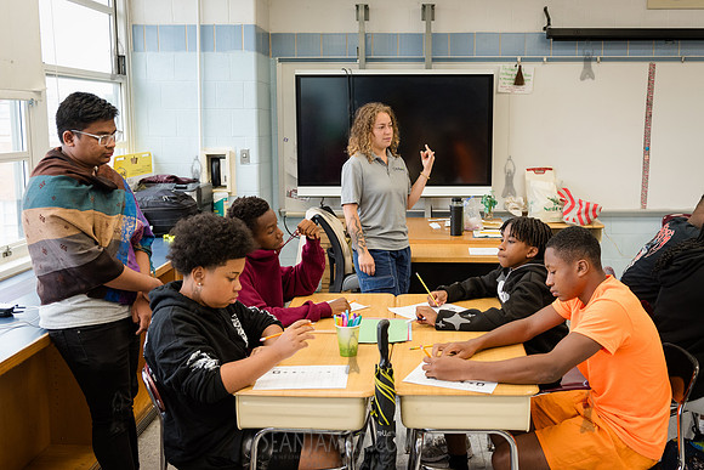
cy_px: 208
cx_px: 393
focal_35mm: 36
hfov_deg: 52.8
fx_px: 706
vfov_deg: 36.7
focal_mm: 32
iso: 1250
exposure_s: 1/160
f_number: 3.5
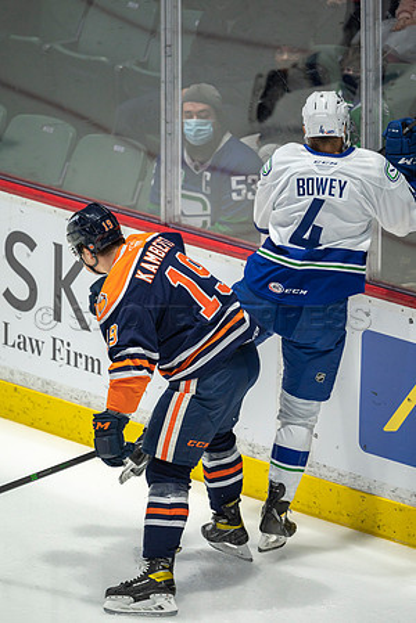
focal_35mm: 600
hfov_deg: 2.3
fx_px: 10399
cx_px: 208
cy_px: 312
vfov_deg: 3.4
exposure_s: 1/640
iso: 1600
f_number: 4
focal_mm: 600
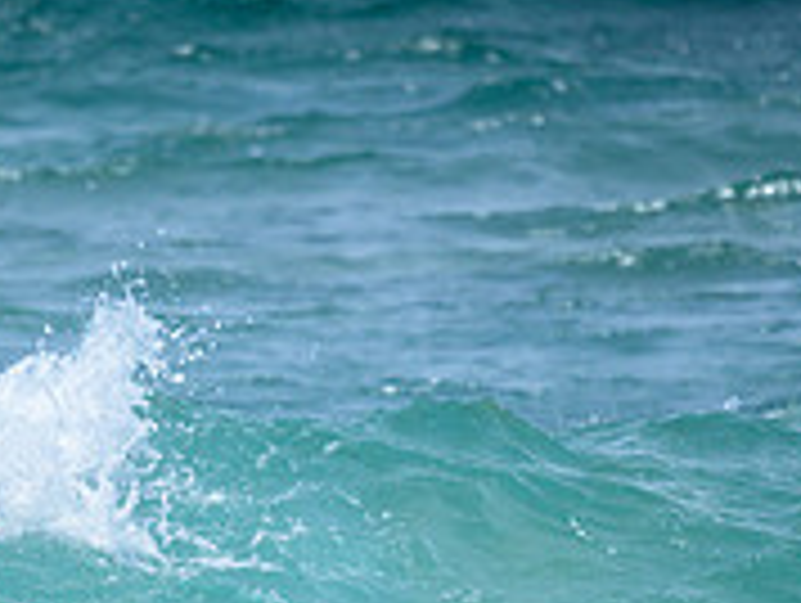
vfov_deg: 0.6
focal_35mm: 2500
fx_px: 57927
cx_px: 14
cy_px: 812
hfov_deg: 0.8
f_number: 6.3
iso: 280
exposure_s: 1/3200
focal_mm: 800
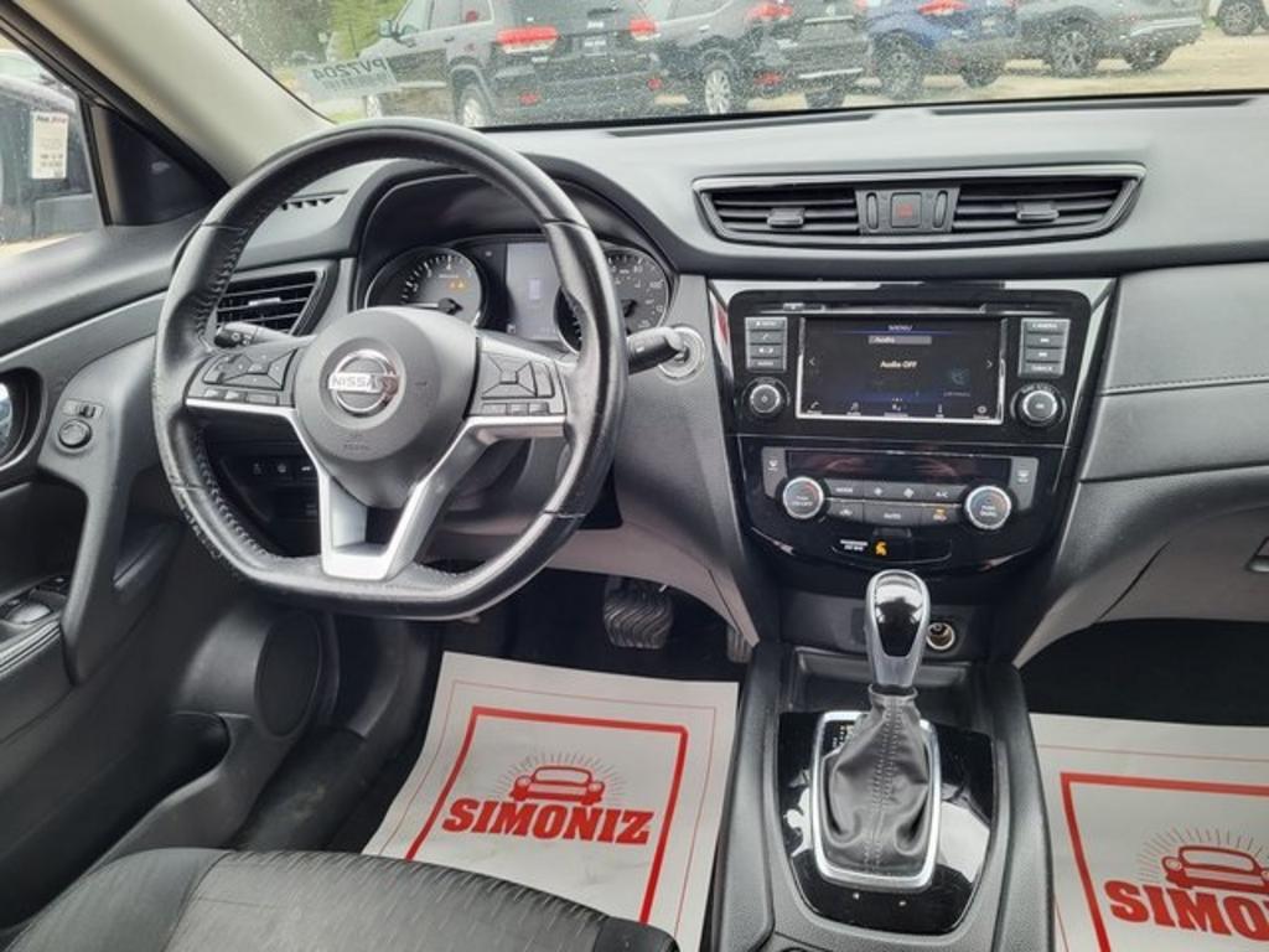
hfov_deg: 67.3
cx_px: 634
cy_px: 476
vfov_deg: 53.1
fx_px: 953
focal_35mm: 26
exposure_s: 1/120
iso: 100
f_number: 1.8
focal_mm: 5.4
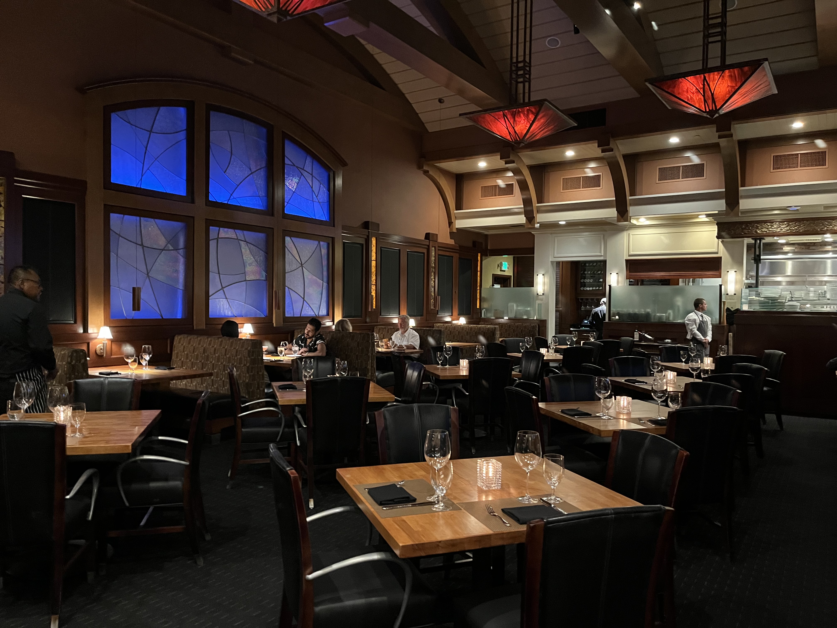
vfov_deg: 53.1
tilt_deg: -0.9
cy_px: 314
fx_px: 629
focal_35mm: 26
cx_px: 418
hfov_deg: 67.3
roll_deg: -1.2
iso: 800
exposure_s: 1/30
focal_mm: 5.1
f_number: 1.6
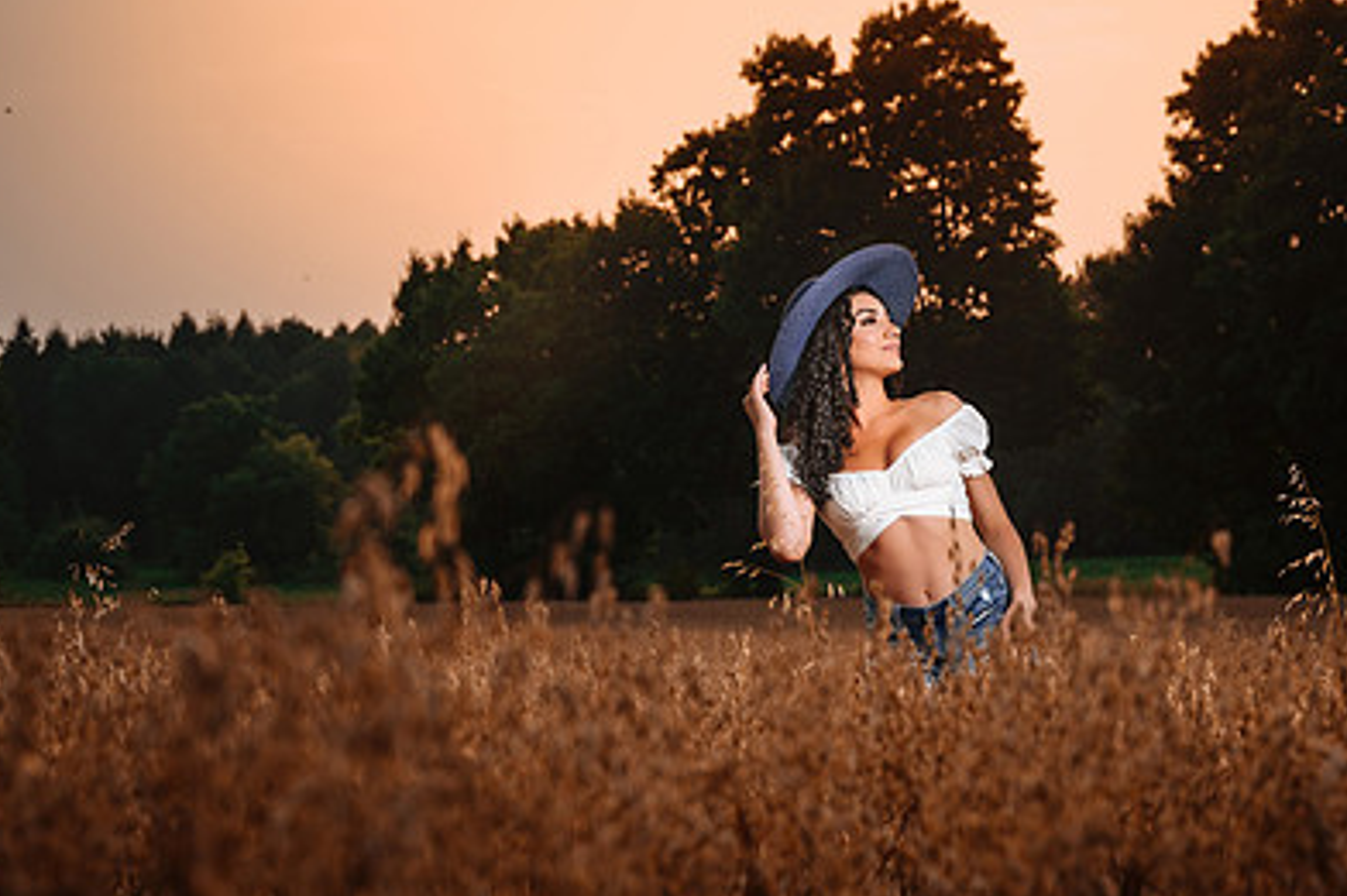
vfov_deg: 19.1
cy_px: 616
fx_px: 2655
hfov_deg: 28.4
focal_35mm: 71
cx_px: 749
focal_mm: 46
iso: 64
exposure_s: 1/200
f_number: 4.5
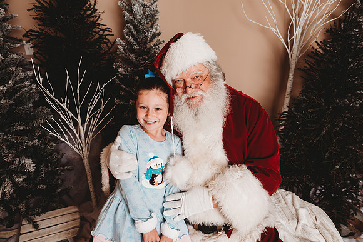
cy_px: 121
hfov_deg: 73.7
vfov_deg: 53.2
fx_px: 242
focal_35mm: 24
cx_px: 182
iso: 100
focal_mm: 24
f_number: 3.2
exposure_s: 1/160
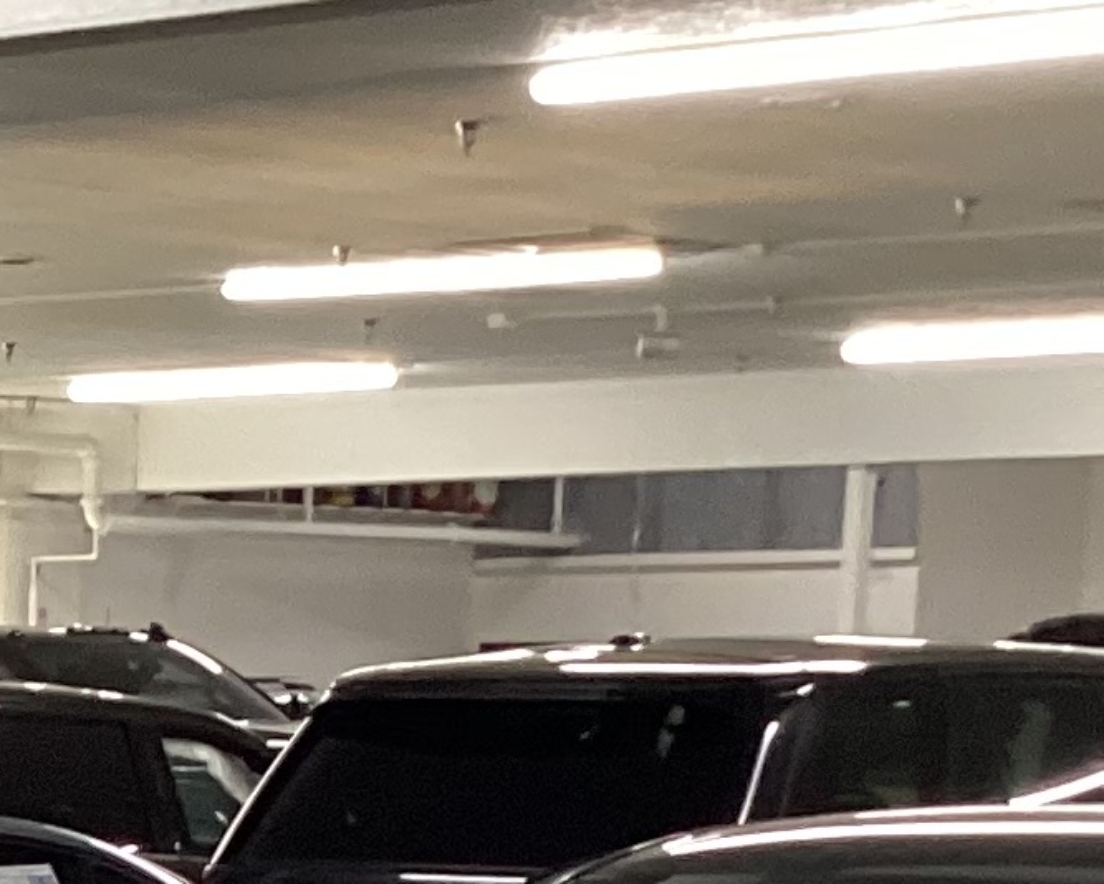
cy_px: 1811
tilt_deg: -14.3
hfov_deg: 12.4
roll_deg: +0.4
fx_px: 4837
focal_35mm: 148
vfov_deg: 9.7
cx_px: -511
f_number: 2.4
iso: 125
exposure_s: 1/60
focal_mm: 3.3
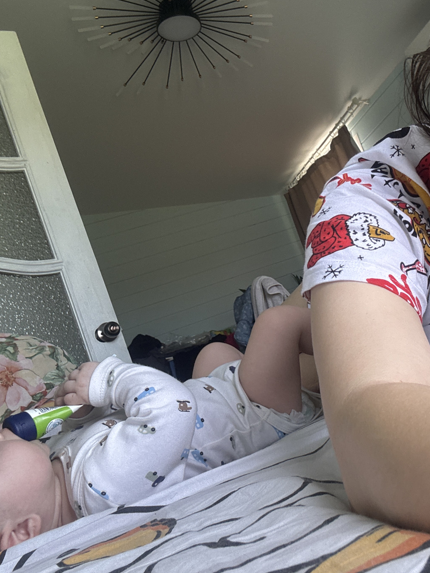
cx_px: 289
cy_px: 282
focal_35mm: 34
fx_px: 563
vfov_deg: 54.0
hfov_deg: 41.2
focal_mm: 2.69
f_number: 1.9
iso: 80
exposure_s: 1/60
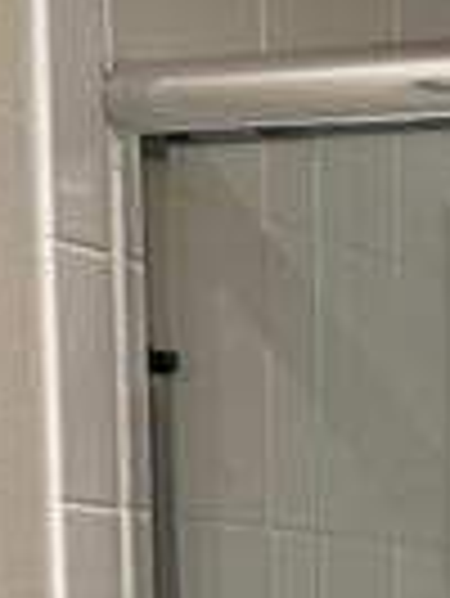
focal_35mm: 125
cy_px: 1070
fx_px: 2163
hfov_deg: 10.8
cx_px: 909
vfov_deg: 14.0
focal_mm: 5.1
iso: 100
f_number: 1.6
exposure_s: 1/60
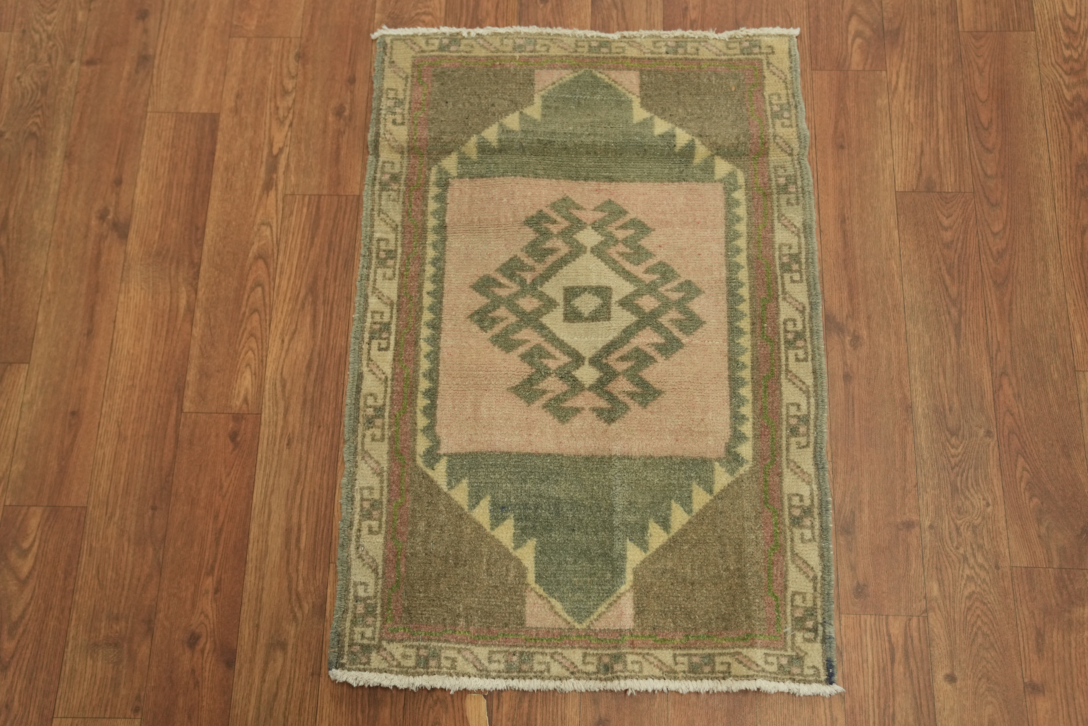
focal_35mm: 35
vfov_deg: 37.9
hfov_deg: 54.4
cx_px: 544
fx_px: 1058
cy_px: 363
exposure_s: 1/125
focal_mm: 35
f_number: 3.2
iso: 2000
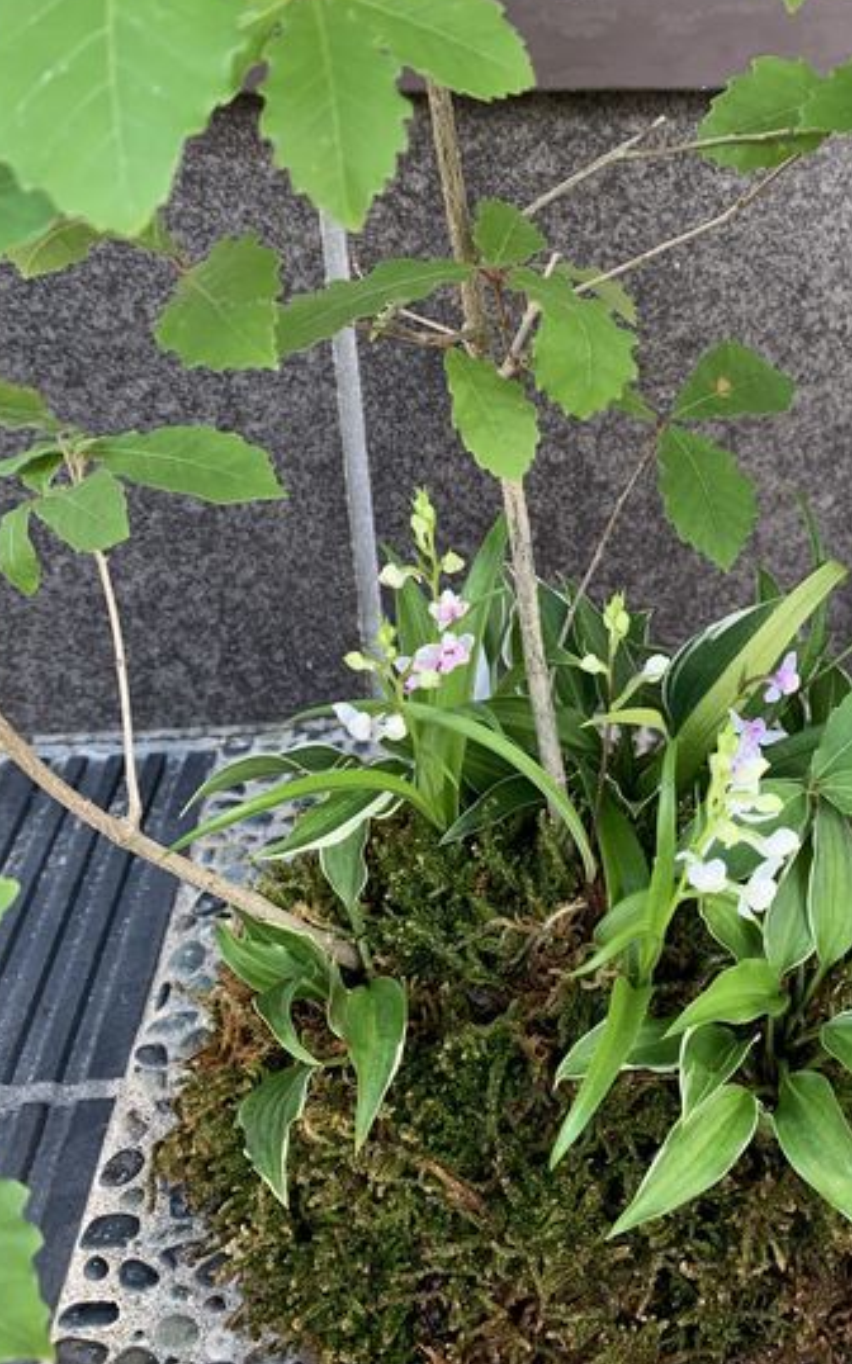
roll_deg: +0.2
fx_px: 1524
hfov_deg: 30.7
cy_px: 573
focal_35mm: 41
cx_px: 647
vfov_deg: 48.0
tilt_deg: -25.2
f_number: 1.8
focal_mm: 4.25
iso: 100
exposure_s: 1/95
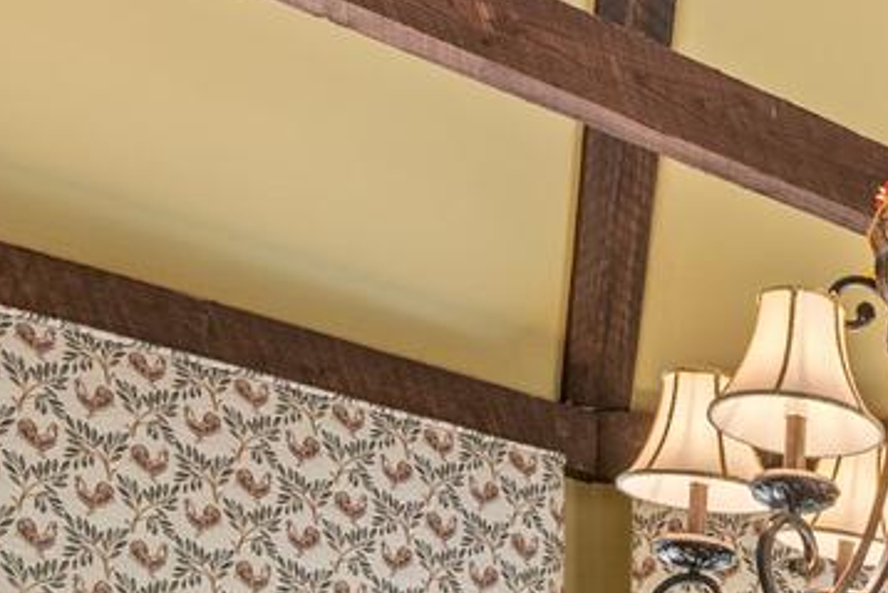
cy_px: 1160
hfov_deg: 21.1
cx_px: 1359
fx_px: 1974
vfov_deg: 14.4
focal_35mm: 80
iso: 320
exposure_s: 1/20
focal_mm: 14
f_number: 7.1
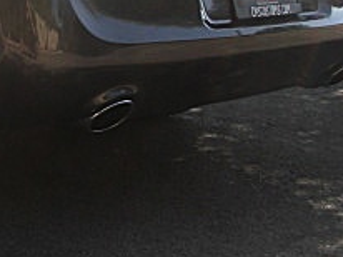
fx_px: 1108
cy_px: 37
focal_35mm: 112
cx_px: -108
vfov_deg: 13.1
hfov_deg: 16.6
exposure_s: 1/250
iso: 50
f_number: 2.8
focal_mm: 6.3
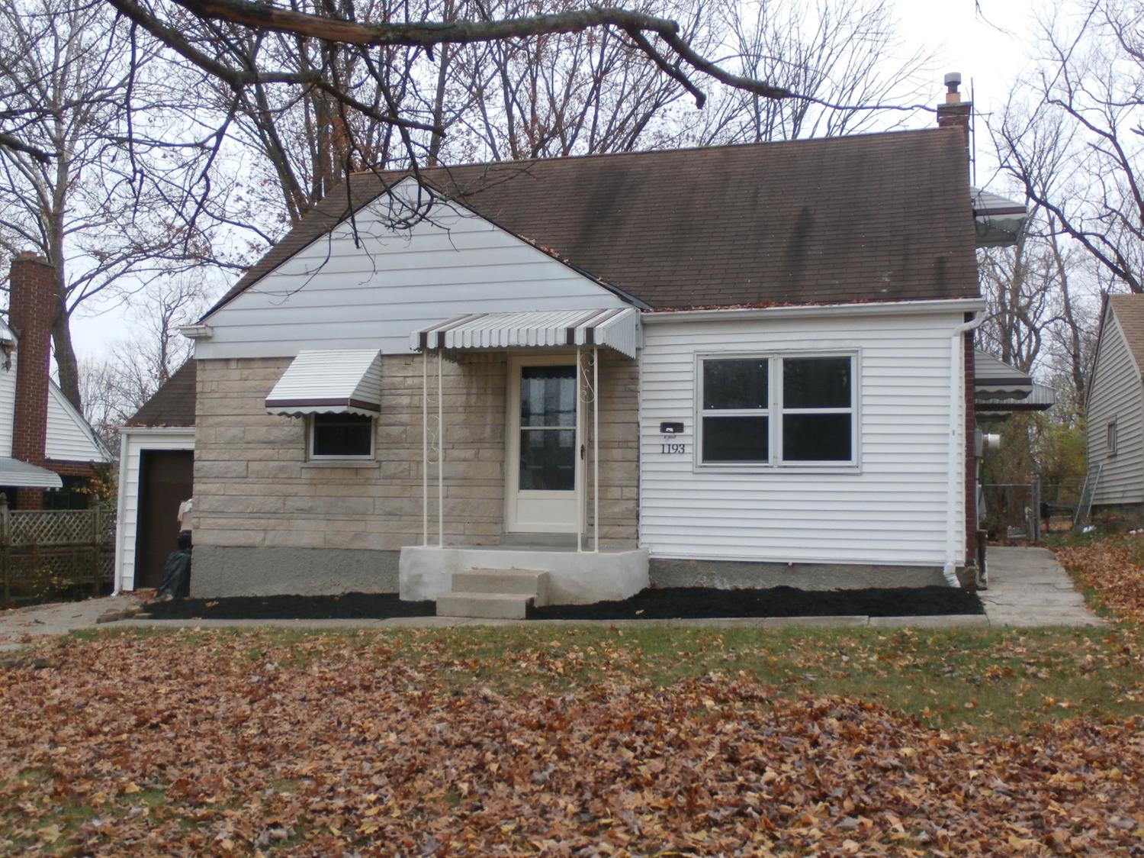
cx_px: 572
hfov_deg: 58.4
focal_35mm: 31
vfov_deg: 45.4
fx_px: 1024
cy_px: 429
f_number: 3.3
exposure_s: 1/60
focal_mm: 5.46
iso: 125
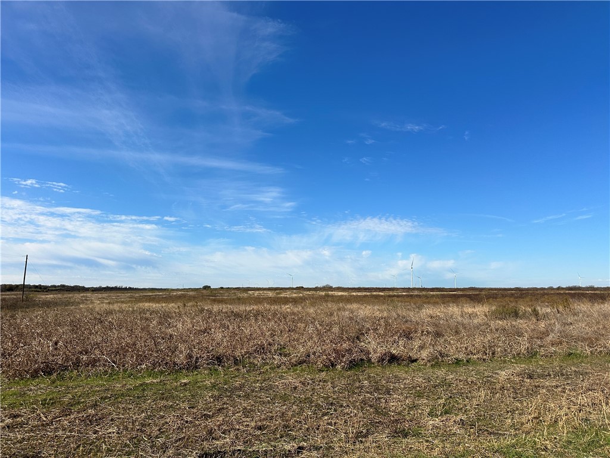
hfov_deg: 71.6
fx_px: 423
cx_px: 305
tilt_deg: +7.6
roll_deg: -0.1
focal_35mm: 24
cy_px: 229
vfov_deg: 56.8
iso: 80
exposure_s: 1/6623
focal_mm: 6.86
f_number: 1.78
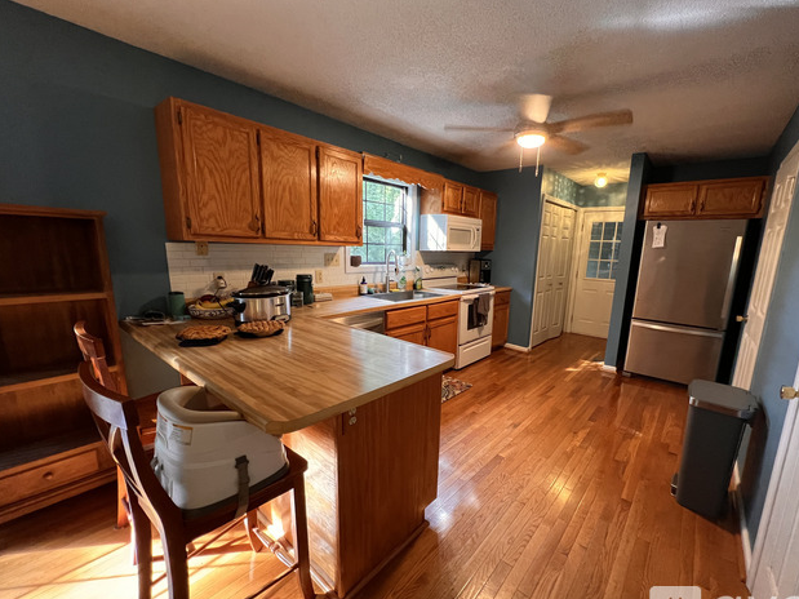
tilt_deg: -11.9
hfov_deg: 101.9
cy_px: 315
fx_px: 323
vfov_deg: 85.6
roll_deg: -2.0
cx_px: 428
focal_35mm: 14
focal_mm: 1.57
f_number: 1.8
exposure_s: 1/60
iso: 500
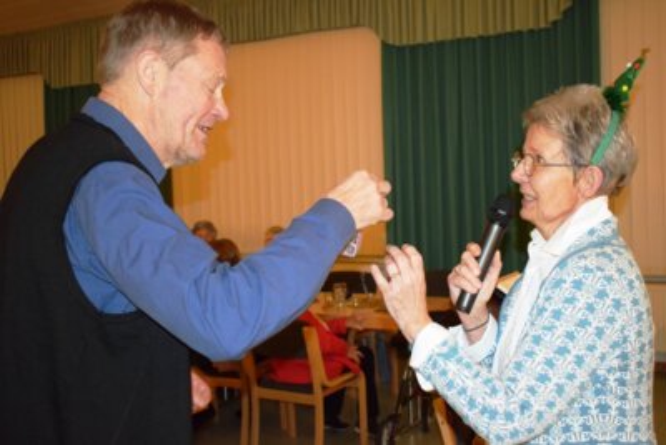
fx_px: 833
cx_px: 333
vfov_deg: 29.9
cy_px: 222
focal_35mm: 45
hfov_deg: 43.6
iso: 3200
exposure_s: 1/60
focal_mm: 30
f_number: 4.2
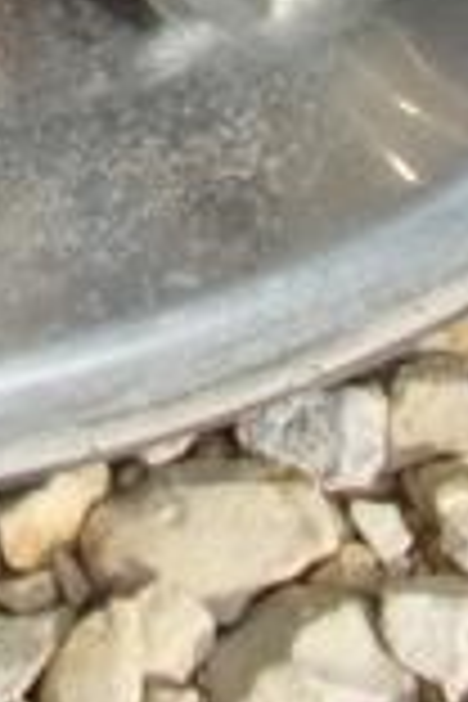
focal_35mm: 128
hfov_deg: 10.5
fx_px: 2496
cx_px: -104
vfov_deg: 13.9
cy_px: -630
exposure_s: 1/1100
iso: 80
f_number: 3.3
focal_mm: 4.3
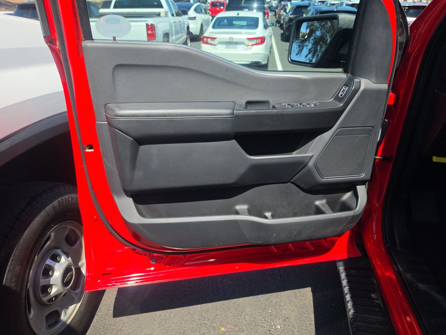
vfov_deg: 58.9
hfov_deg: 73.9
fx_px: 296
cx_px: 223
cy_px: 168
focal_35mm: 23
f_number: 1.4
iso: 65
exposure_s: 1/4887
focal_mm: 6.5
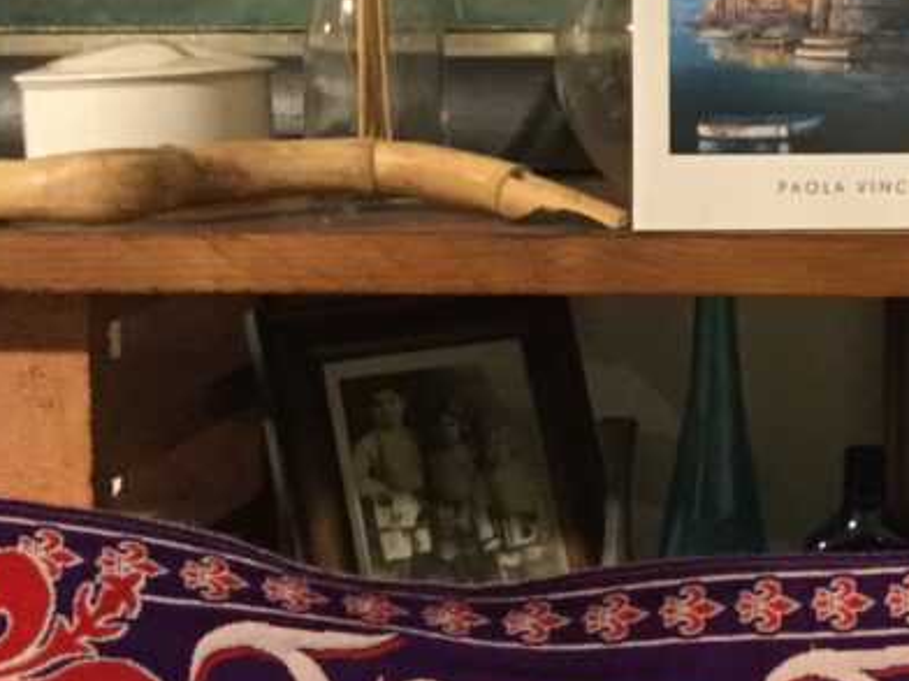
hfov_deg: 23.2
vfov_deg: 18.1
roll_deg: -0.3
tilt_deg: -5.4
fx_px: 2127
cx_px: 900
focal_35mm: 81
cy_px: 148
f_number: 2.4
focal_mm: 3.3
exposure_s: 1/17
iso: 320
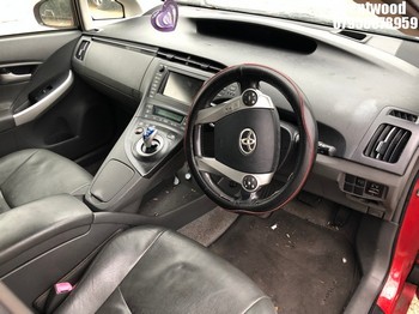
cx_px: 210
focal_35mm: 28
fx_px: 339
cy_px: 157
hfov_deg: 63.5
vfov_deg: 49.7
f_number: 1.8
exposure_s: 1/30
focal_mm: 4
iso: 32
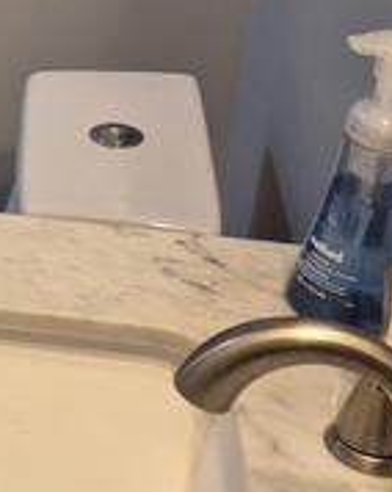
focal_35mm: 97
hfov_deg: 14.3
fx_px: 1409
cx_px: -279
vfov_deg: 19.3
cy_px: 14
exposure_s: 1/120
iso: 320
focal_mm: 5.4
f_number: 1.8
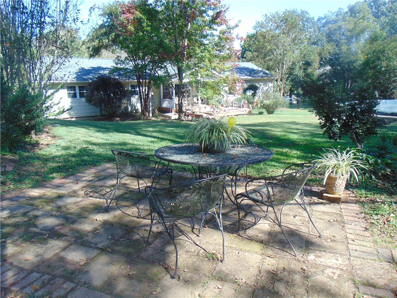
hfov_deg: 69.4
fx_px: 287
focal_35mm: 25
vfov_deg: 54.9
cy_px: 149
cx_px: 198
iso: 80
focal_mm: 4.5
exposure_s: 1/250
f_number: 3
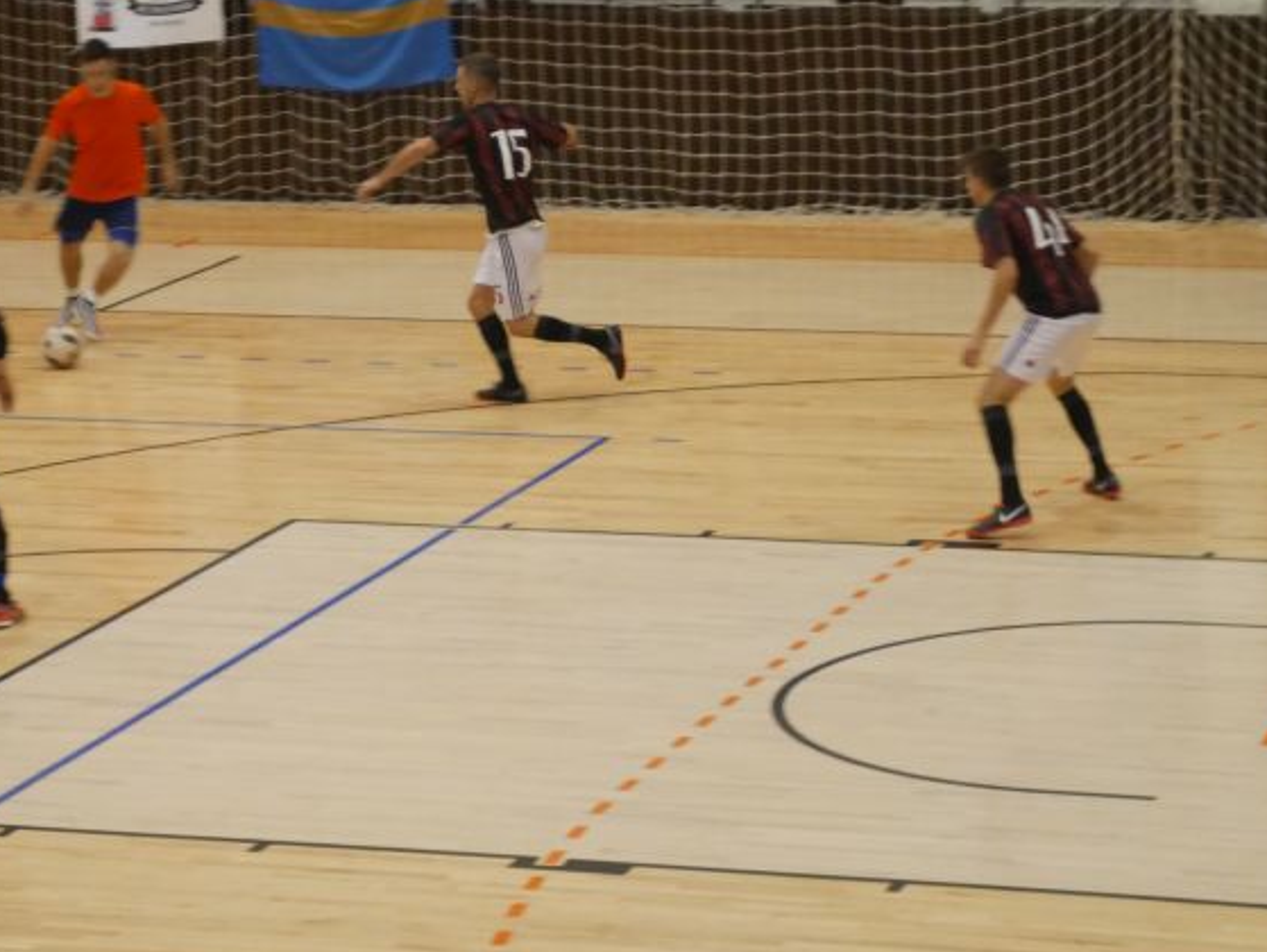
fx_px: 5054
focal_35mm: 138
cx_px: 664
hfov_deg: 14.3
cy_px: 306
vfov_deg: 10.7
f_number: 5.6
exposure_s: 1/100
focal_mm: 42
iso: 2500
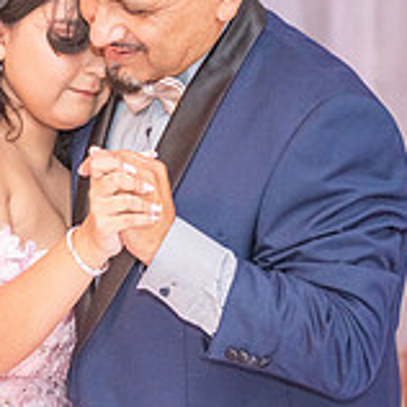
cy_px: 176
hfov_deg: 8.0
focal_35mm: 218
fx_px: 2900
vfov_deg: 8.0
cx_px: 160
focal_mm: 70
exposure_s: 1/160
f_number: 2.8
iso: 1250
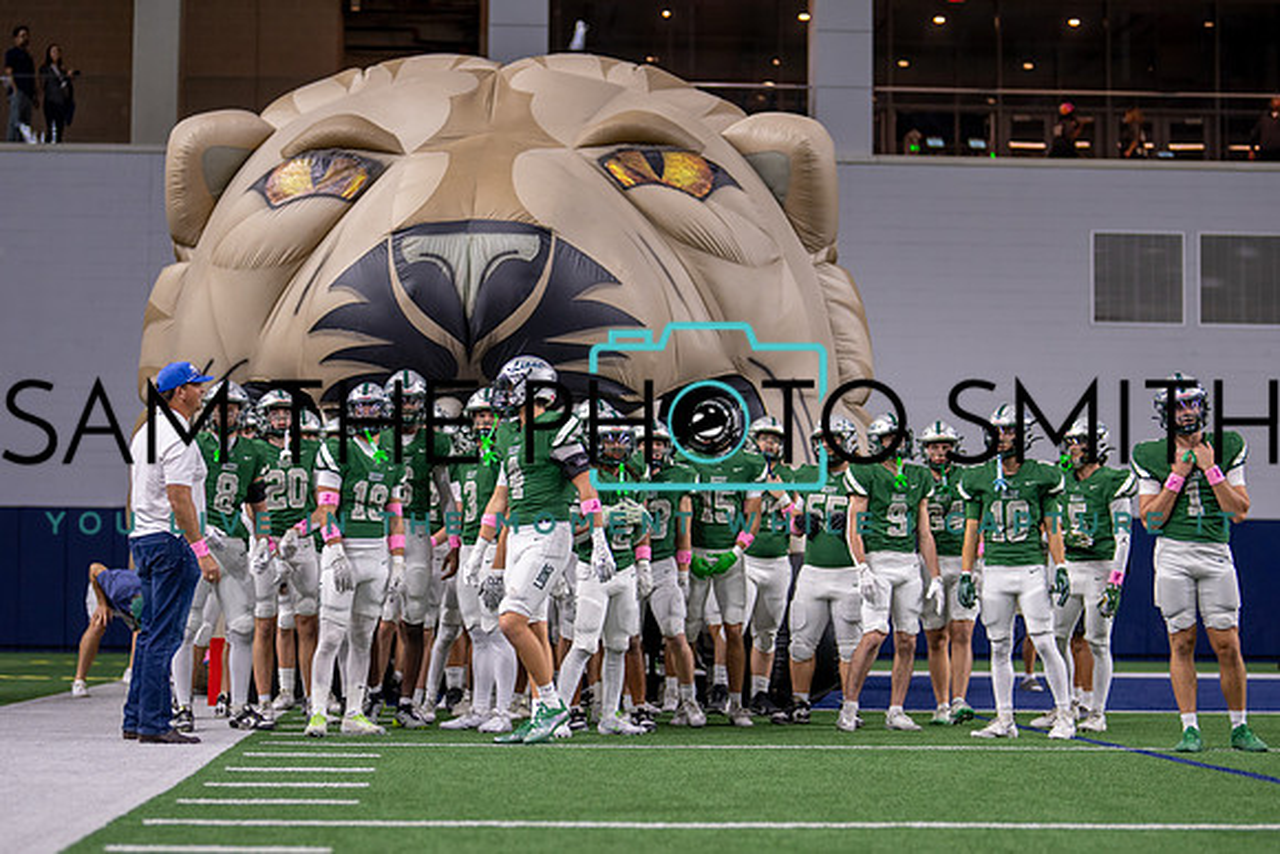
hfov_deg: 26.9
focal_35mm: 75
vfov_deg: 18.2
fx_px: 2670
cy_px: 464
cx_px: 556
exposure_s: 1/1000
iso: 500
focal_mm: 50
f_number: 1.2
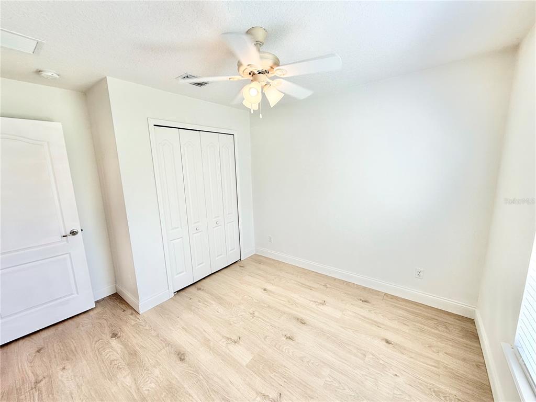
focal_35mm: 14
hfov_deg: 102.1
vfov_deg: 85.7
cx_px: 268
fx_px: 217
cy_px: 201
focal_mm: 2.22
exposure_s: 1/120
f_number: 2.2
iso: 50
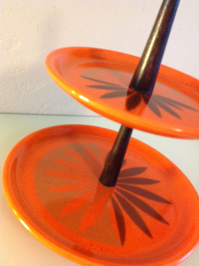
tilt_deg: -28.1
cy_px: 133
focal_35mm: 35
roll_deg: -16.8
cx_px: 100
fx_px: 269
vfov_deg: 52.7
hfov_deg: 40.6
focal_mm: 4.28
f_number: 2.4
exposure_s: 1/17
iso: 500
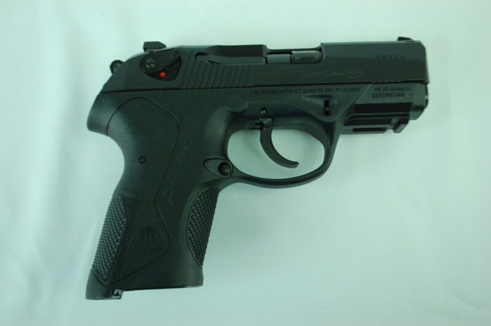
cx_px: 246
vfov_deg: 28.0
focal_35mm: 48
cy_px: 163
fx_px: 654
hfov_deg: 41.1
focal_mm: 32
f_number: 4.8
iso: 500
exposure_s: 1/30
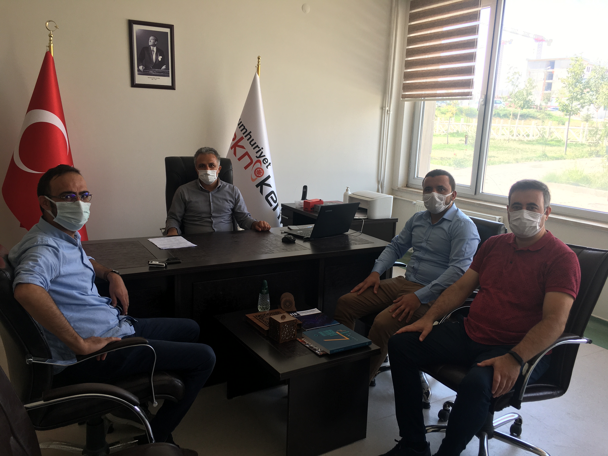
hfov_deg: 61.7
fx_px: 509
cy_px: 228
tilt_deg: -11.6
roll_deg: -1.2
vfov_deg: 48.2
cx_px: 304
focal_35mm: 29
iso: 25
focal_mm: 4.15
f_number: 2.2
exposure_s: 1/100
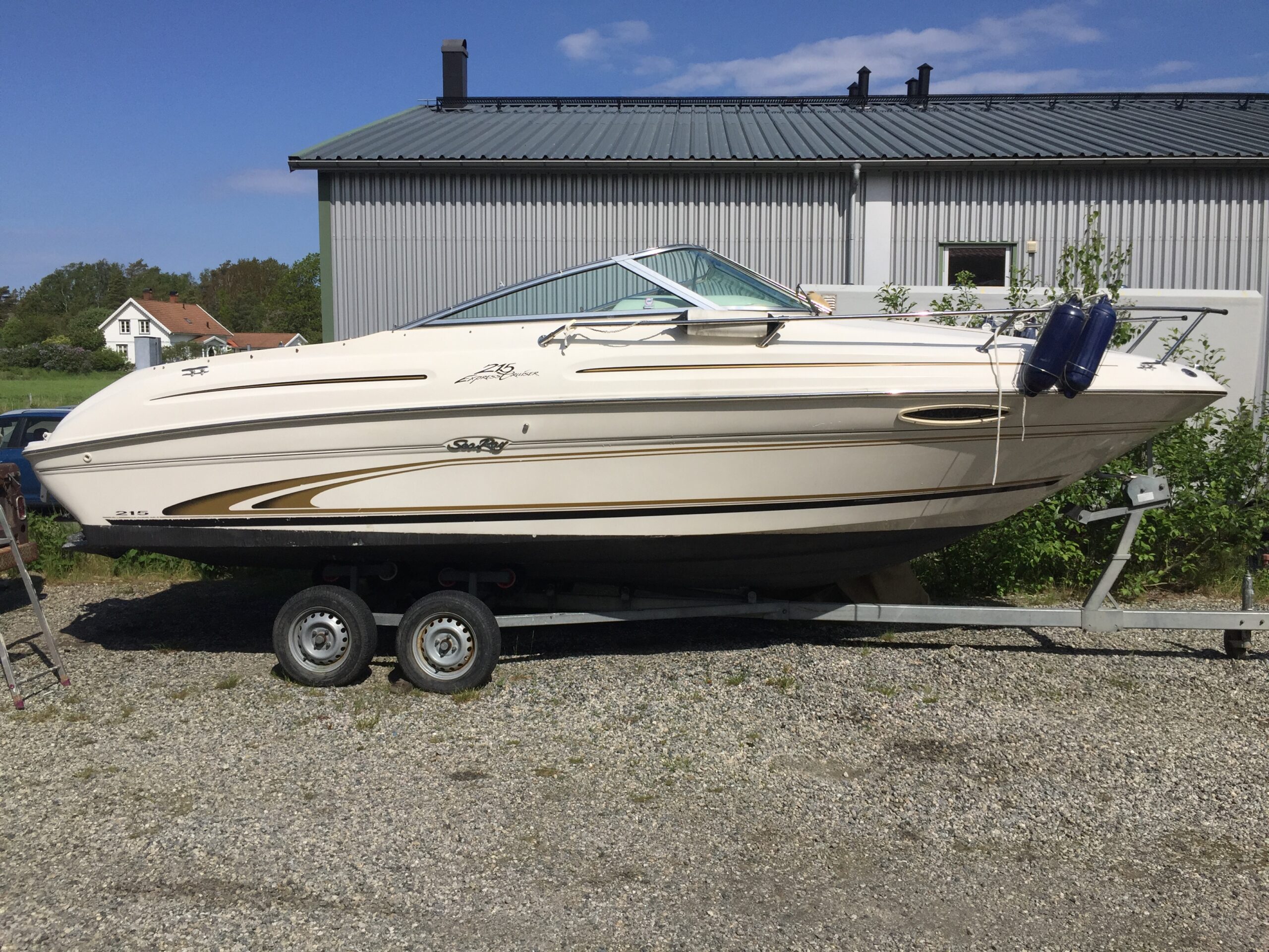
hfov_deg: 61.7
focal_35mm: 29
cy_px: 476
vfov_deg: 48.2
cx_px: 634
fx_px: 1063
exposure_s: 1/4950
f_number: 2.2
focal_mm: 4.15
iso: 32
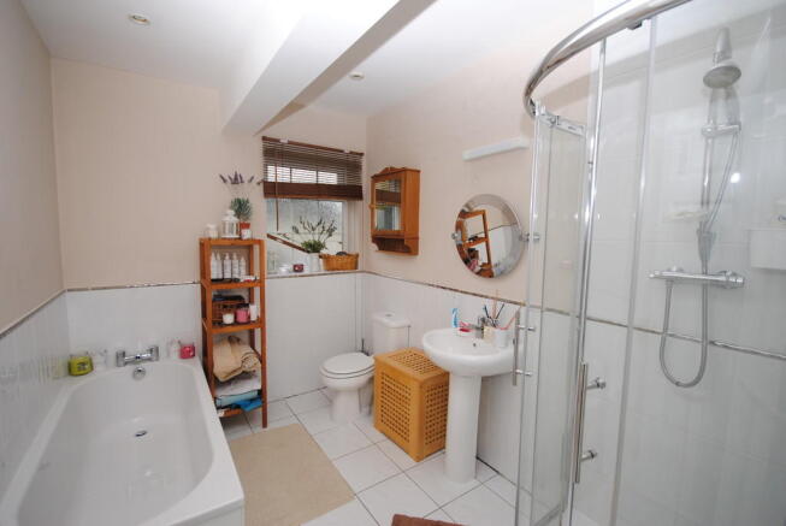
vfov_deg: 77.5
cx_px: 393
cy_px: 263
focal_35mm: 15
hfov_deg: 100.3
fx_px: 328
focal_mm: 10
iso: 200
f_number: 4
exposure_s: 1/60
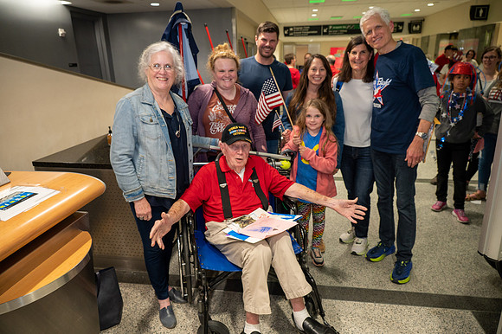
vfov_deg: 51.2
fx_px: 348
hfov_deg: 71.5
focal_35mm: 25
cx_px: 251
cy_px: 167
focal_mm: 25
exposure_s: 1/50
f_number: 4.5
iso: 1250
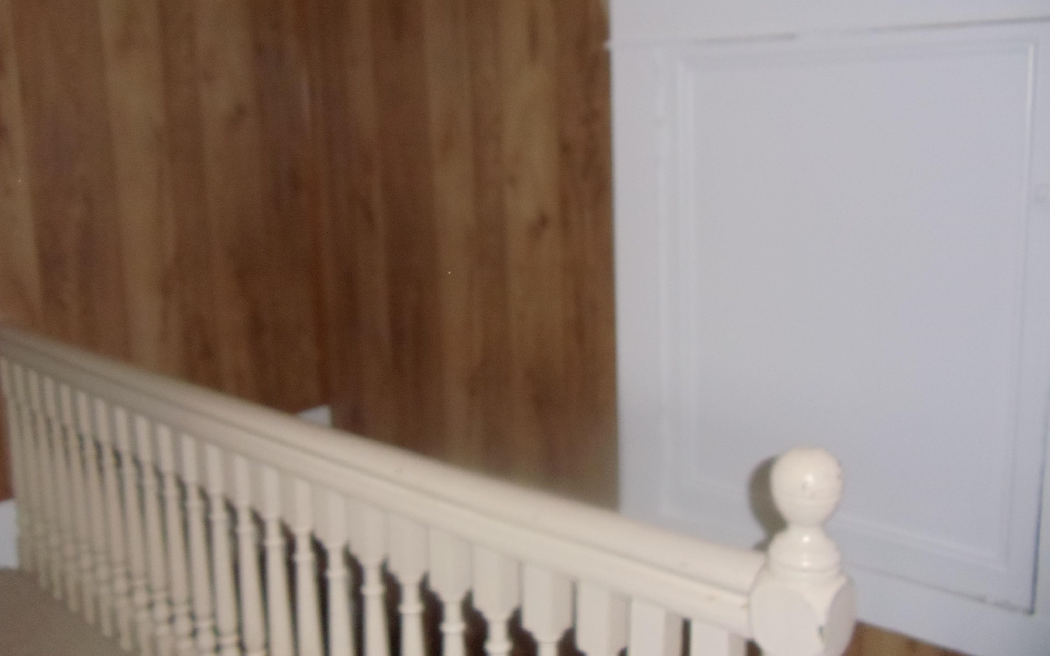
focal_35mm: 47
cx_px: 523
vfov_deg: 27.4
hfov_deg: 42.6
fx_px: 1345
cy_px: 279
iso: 400
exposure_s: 1/30
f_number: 7.1
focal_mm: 6
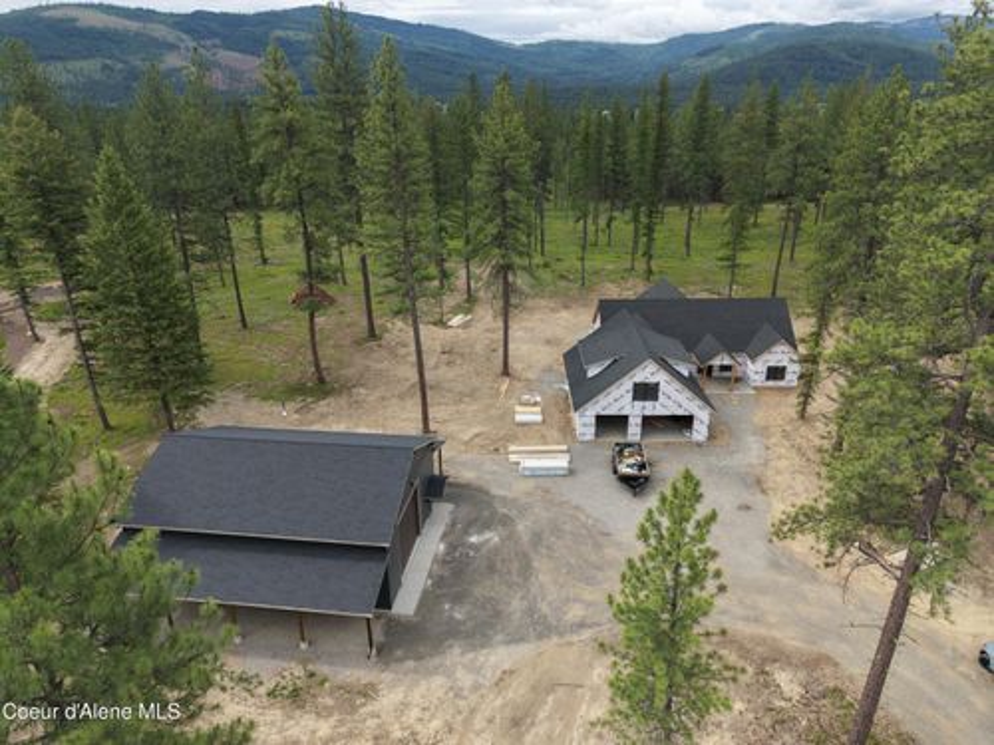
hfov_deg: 71.6
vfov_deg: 56.8
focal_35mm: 24
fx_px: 689
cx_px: 497
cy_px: 372
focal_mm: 8.67
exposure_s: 1/2500
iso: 200
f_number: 1.8
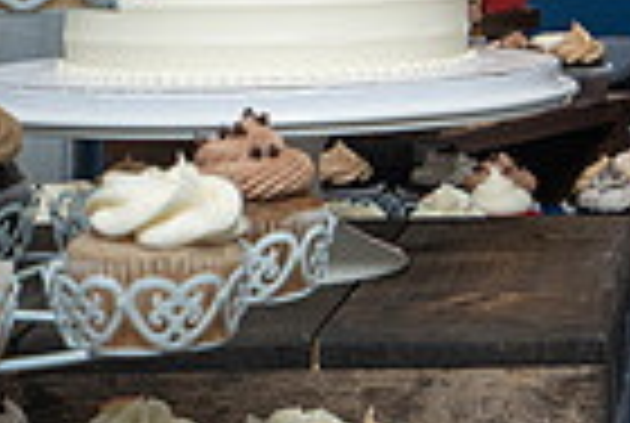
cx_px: 888
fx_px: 2859
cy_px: -272
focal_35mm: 163
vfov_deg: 8.2
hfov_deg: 12.1
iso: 2000
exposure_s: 1/250
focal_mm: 34
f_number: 5.6
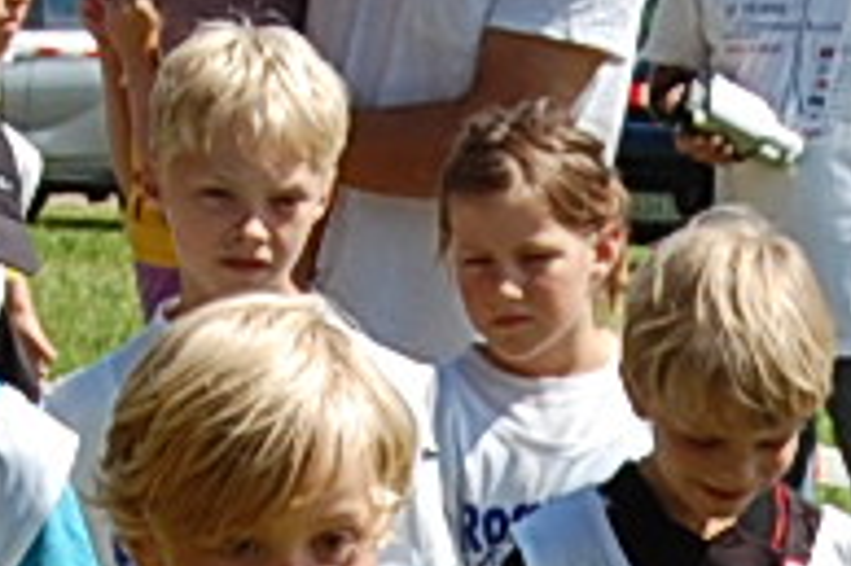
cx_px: 886
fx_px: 10439
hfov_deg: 4.7
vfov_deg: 3.1
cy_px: 1303
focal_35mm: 442
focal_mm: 38
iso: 200
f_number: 9
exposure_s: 1/320
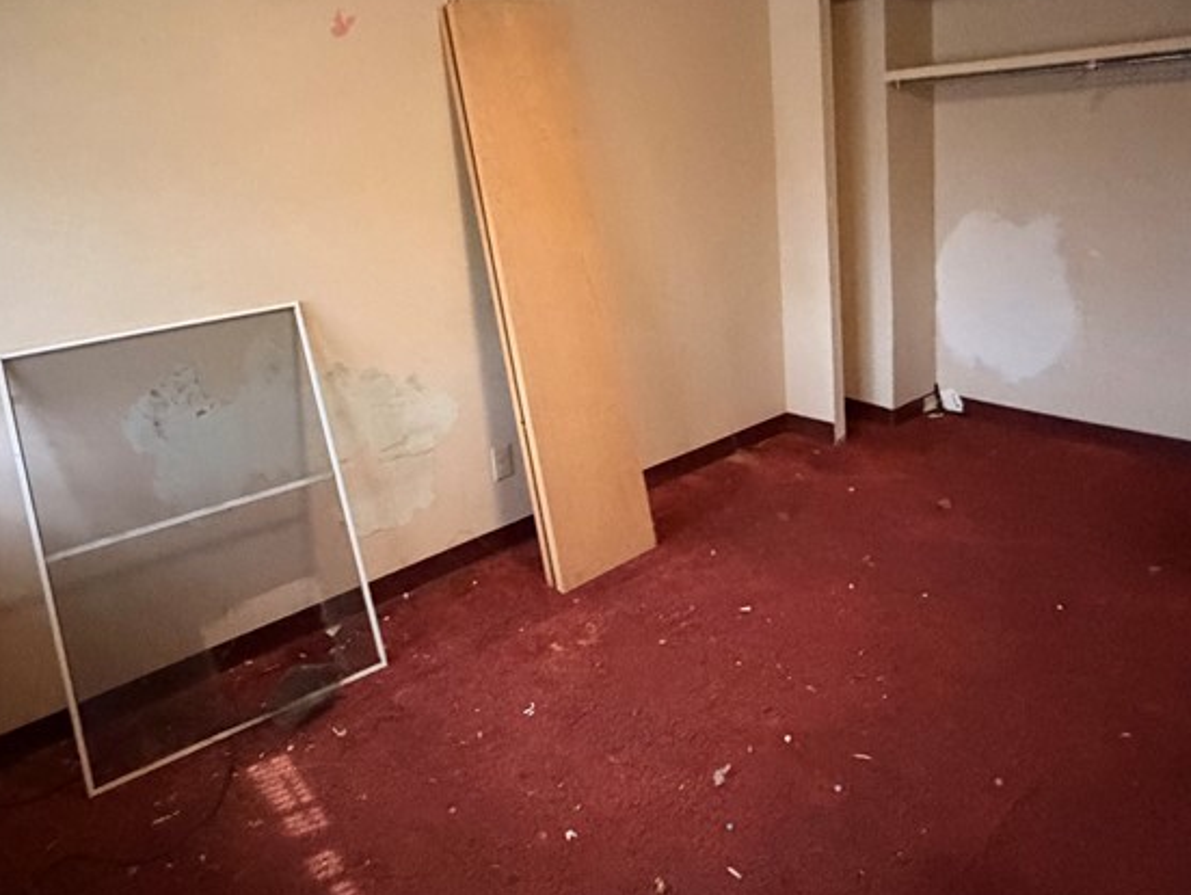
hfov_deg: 67.1
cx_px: 534
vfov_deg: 51.9
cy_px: 283
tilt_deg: -9.9
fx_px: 895
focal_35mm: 26
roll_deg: +6.0
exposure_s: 1/40
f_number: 2.2
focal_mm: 2.22
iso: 1250
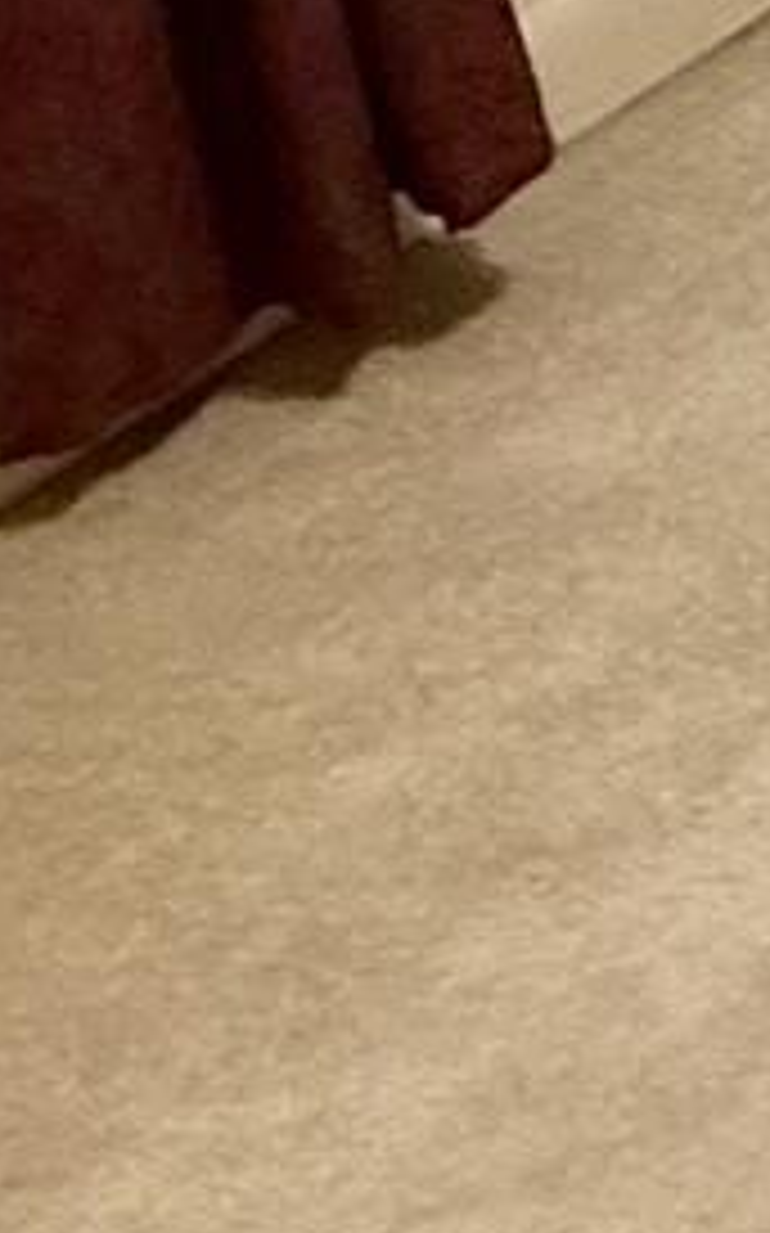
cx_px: 2837
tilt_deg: -10.6
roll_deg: +2.2
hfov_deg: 8.3
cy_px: -1548
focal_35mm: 111
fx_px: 3731
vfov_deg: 14.2
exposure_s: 1/120
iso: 320
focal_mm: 2.22
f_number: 2.2
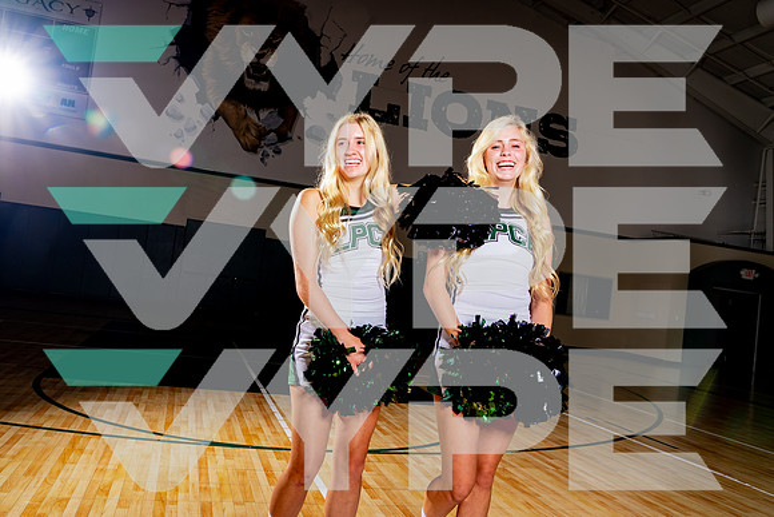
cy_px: 248
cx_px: 373
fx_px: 627
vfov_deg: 44.7
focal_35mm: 29
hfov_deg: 63.3
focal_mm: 28
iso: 200
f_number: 9
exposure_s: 1/250
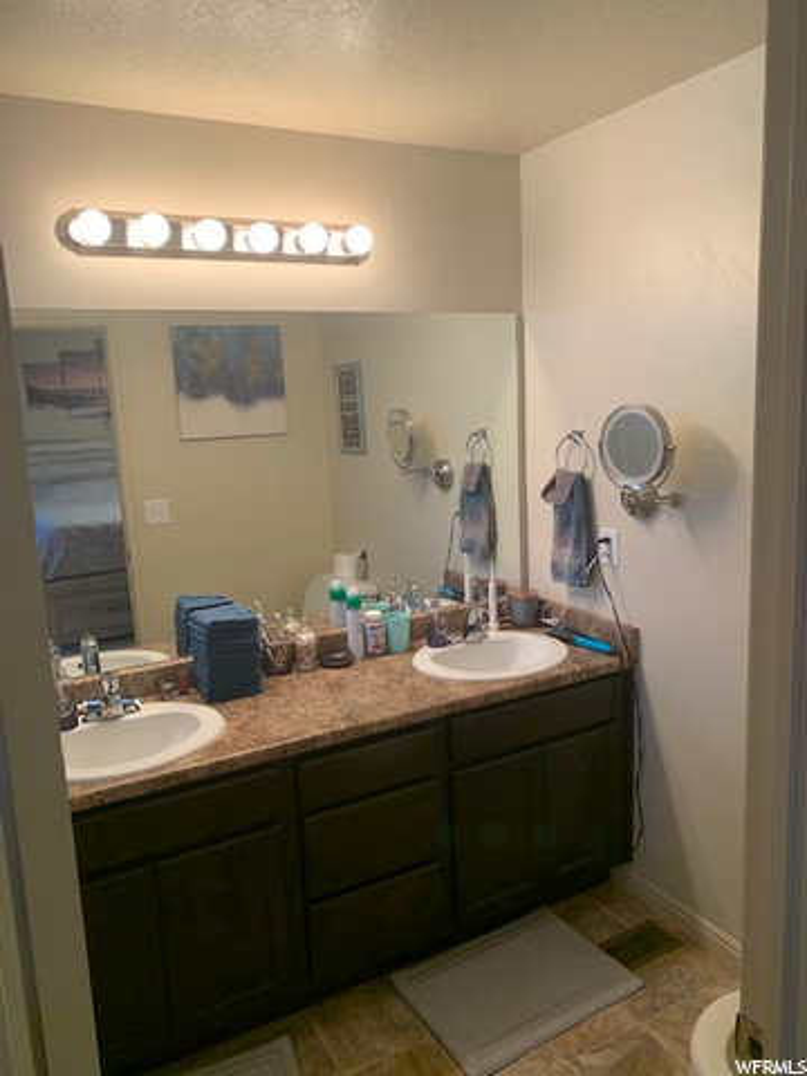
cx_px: 404
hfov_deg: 53.1
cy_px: 538
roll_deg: +2.0
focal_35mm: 26
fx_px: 808
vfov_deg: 67.3
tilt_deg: -8.8
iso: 64
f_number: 1.8
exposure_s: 1/60
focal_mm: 4.25
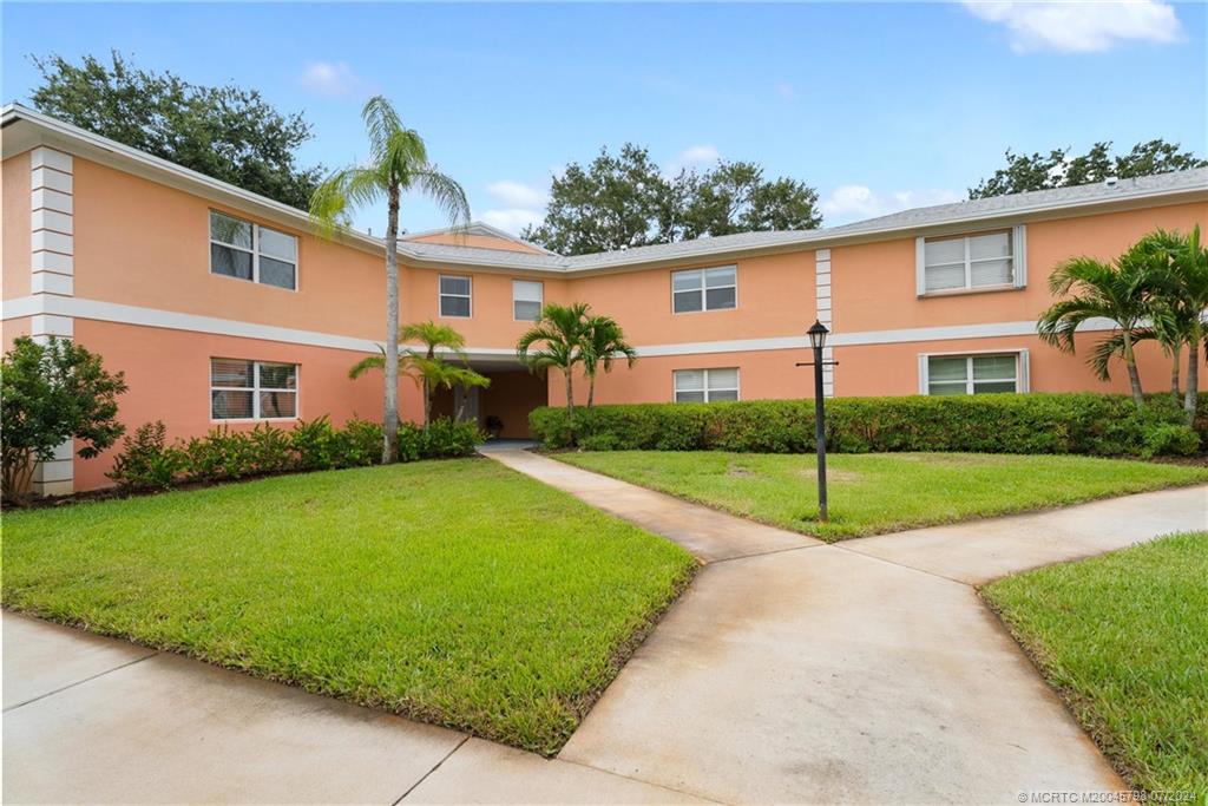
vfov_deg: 73.8
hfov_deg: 96.7
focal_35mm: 16
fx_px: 537
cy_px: 403
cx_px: 604
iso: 100
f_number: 9
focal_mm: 16
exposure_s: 1/20
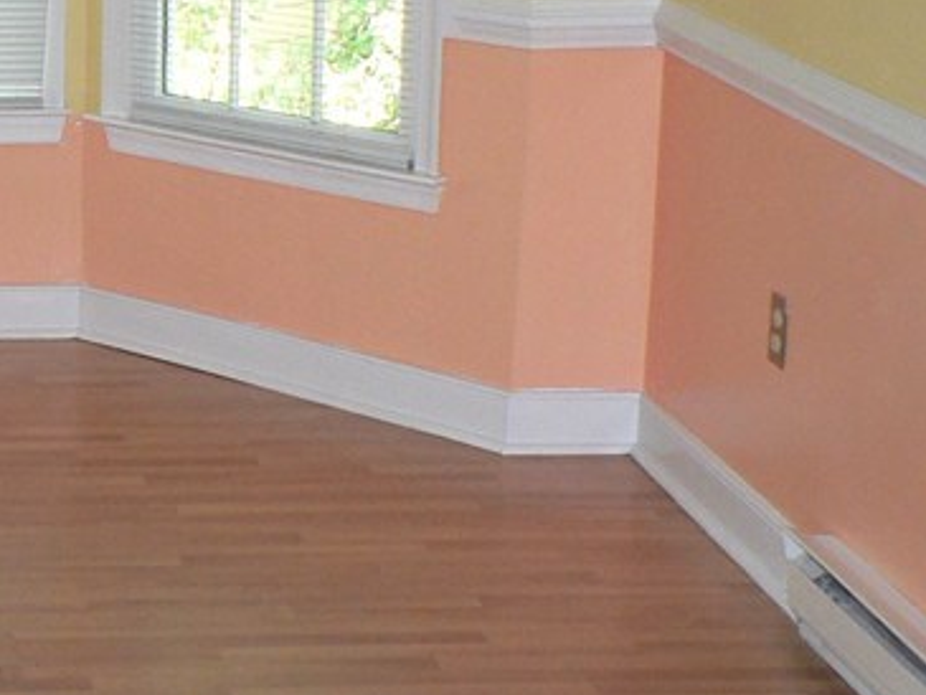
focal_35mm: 101
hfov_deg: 18.4
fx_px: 2703
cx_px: -208
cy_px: 160
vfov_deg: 14.6
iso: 300
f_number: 2.8
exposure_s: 1/60
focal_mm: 6
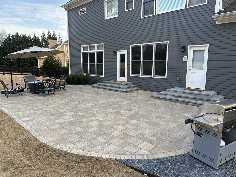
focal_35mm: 24
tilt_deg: -8.6
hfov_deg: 71.6
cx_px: 118
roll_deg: +0.4
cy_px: 88
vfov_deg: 56.8
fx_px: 164
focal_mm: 6.86
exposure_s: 1/356
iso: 80
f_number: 1.78
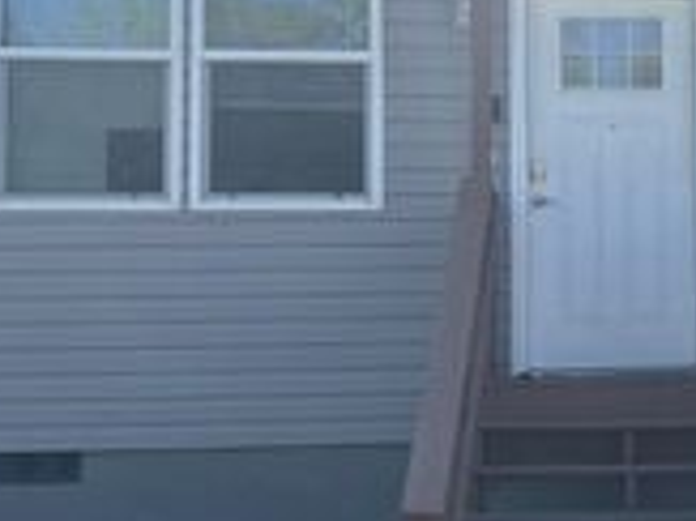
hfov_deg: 23.2
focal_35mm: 80
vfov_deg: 18.4
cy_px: 241
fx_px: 1607
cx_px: 726
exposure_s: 1/3311
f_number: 1.6
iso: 50
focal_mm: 5.96
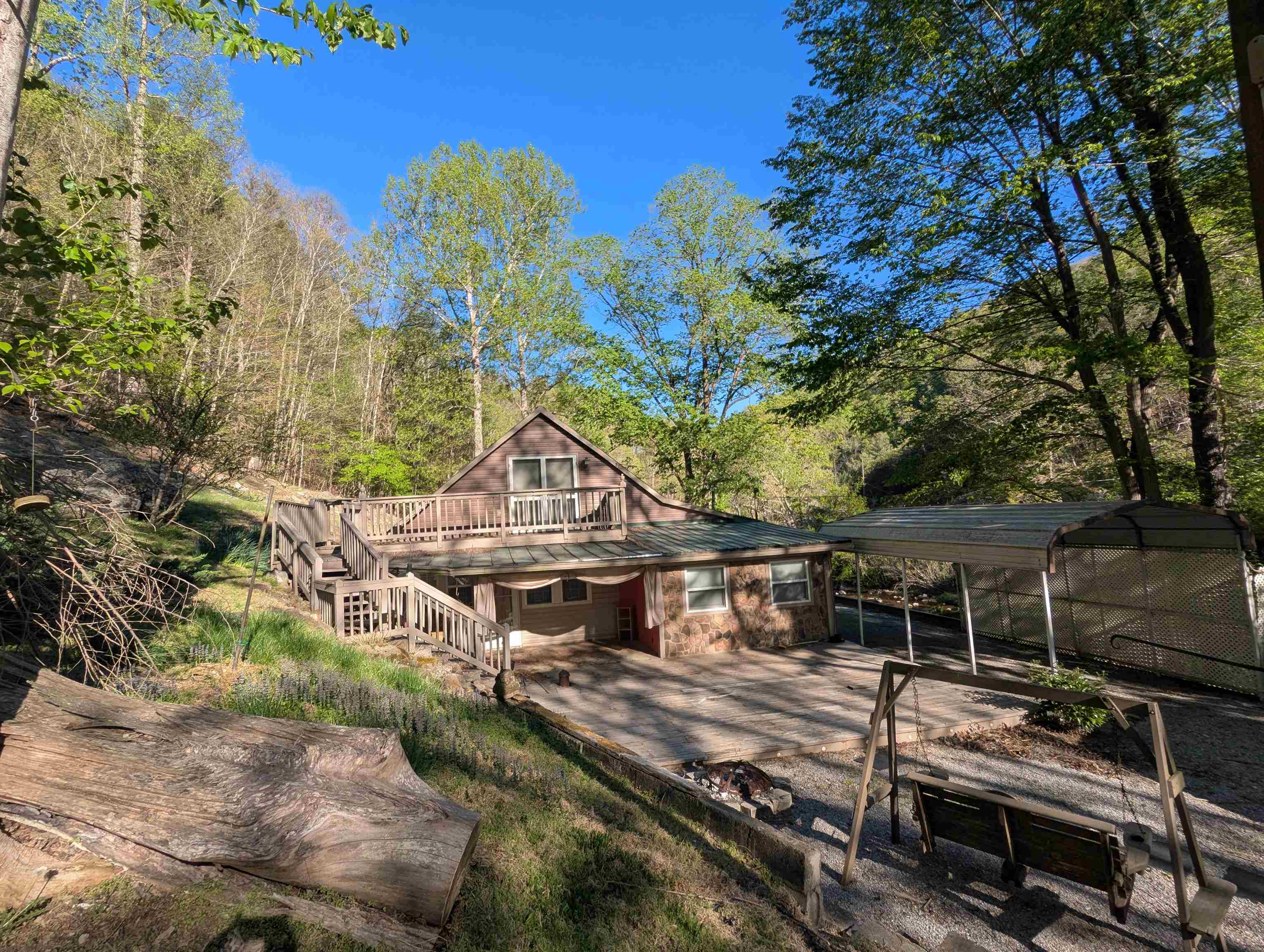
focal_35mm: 16
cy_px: 476
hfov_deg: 94.4
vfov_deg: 78.2
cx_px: 632
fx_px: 585
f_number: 2.2
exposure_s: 1/684
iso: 48
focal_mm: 2.35
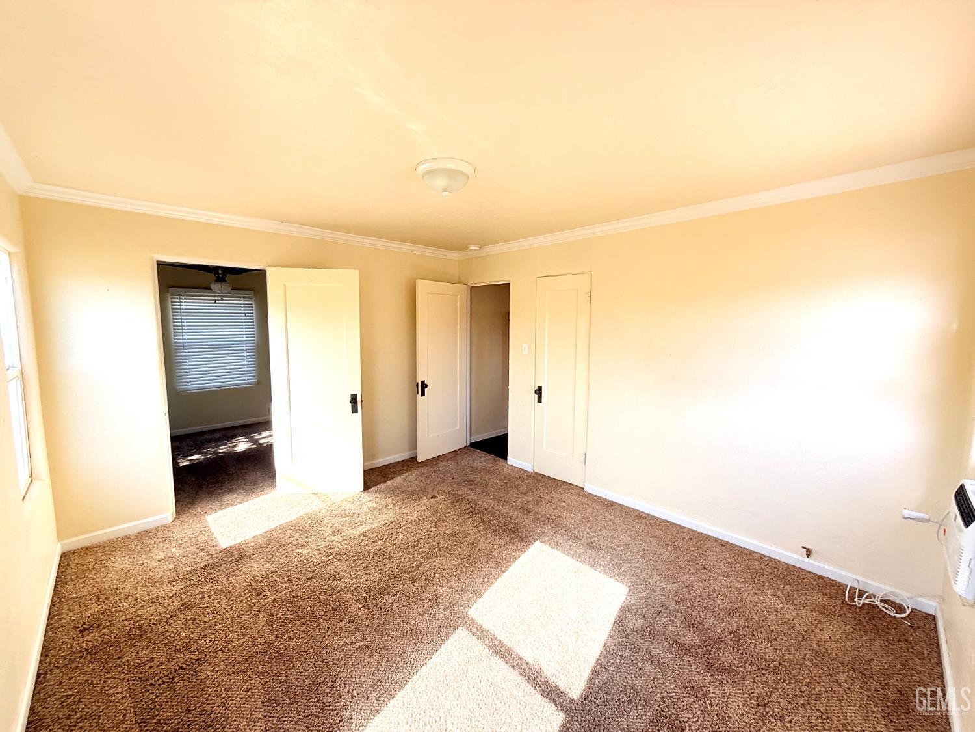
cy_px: 366
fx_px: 394
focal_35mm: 14
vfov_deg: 85.7
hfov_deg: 102.1
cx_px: 488
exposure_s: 1/203
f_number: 2.2
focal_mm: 2.22
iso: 64
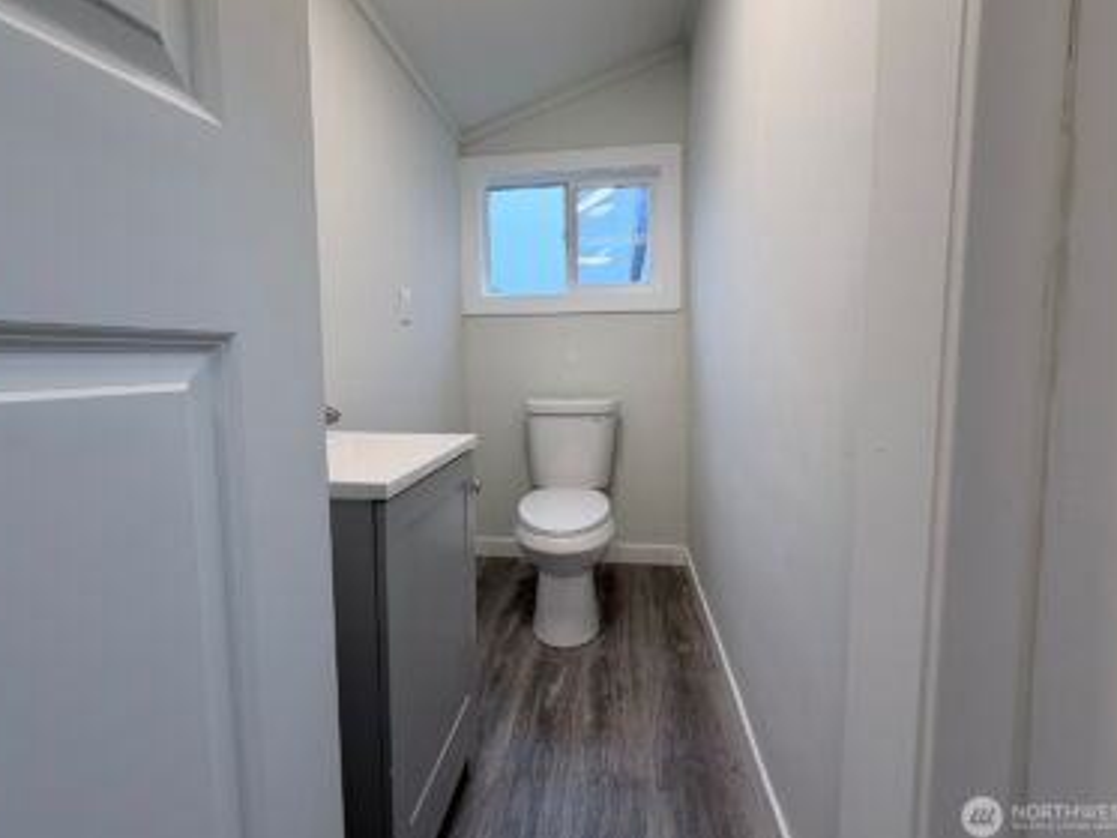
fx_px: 484
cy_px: 398
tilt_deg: -4.8
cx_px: 557
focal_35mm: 15
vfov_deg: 81.7
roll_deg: +0.7
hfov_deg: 98.2
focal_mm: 2.22
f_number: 2.2
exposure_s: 1/120
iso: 160
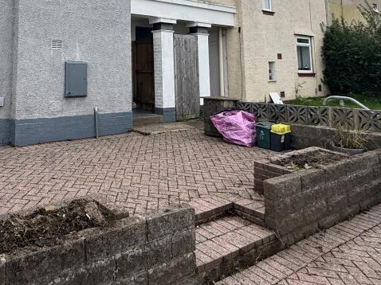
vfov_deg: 43.2
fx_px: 330
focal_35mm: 30
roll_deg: -0.7
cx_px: 82
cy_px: 35
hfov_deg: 56.1
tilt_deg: +8.6
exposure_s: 1/809
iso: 50
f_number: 2.2
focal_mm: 2.22
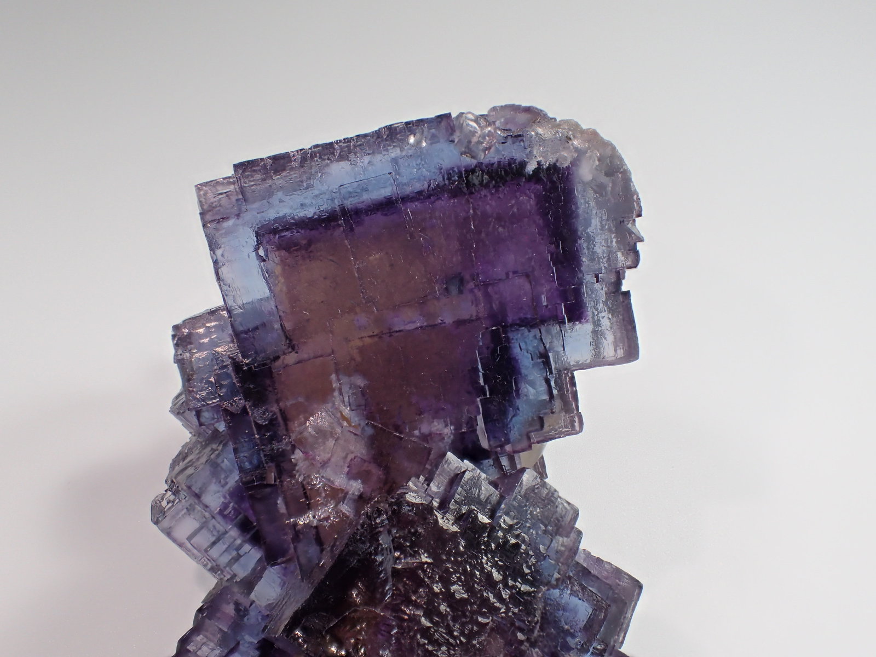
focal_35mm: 30
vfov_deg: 46.8
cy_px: 328
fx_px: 759
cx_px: 438
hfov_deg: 60.0
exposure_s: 1/125
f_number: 3.2
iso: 125
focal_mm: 5.5
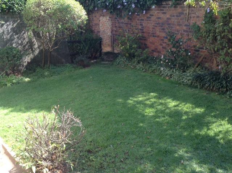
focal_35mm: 33
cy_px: 86
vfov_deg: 42.8
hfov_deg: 55.4
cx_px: 116
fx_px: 221
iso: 25
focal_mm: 3.3
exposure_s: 1/136
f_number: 2.4
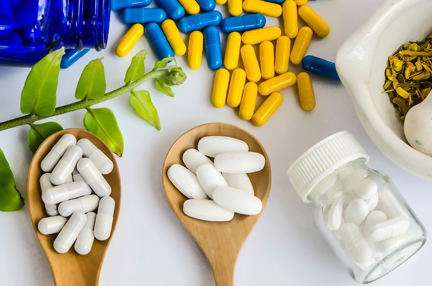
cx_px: 281
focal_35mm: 164
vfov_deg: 8.3
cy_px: 87
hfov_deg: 12.6
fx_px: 1961
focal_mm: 75
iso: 450
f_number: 13
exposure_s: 1/90
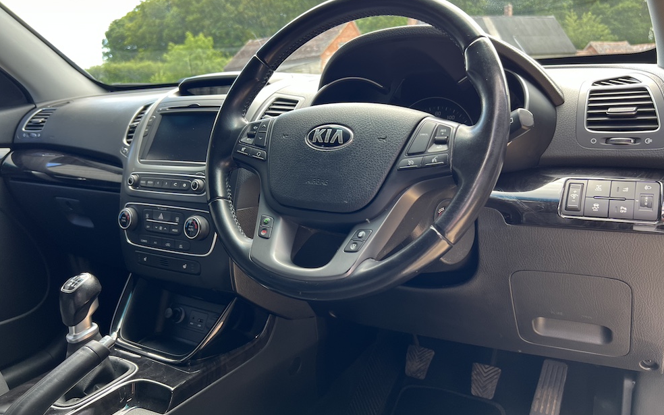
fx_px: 507
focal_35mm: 28
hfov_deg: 66.5
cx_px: 337
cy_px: 190
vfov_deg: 44.5
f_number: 1.5
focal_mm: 5.7
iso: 50
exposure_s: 1/121
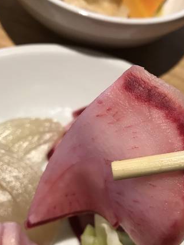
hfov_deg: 34.0
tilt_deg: -65.9
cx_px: 122
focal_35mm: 42
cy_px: 153
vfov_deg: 44.5
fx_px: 298
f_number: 1.8
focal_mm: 3.99
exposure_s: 1/20
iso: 40
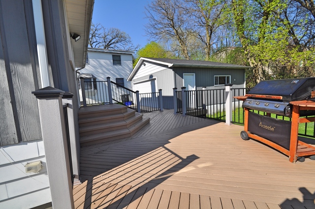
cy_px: 104
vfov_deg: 77.2
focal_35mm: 15
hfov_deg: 100.5
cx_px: 158
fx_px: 131
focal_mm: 10
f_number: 10
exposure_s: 1/400
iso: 200
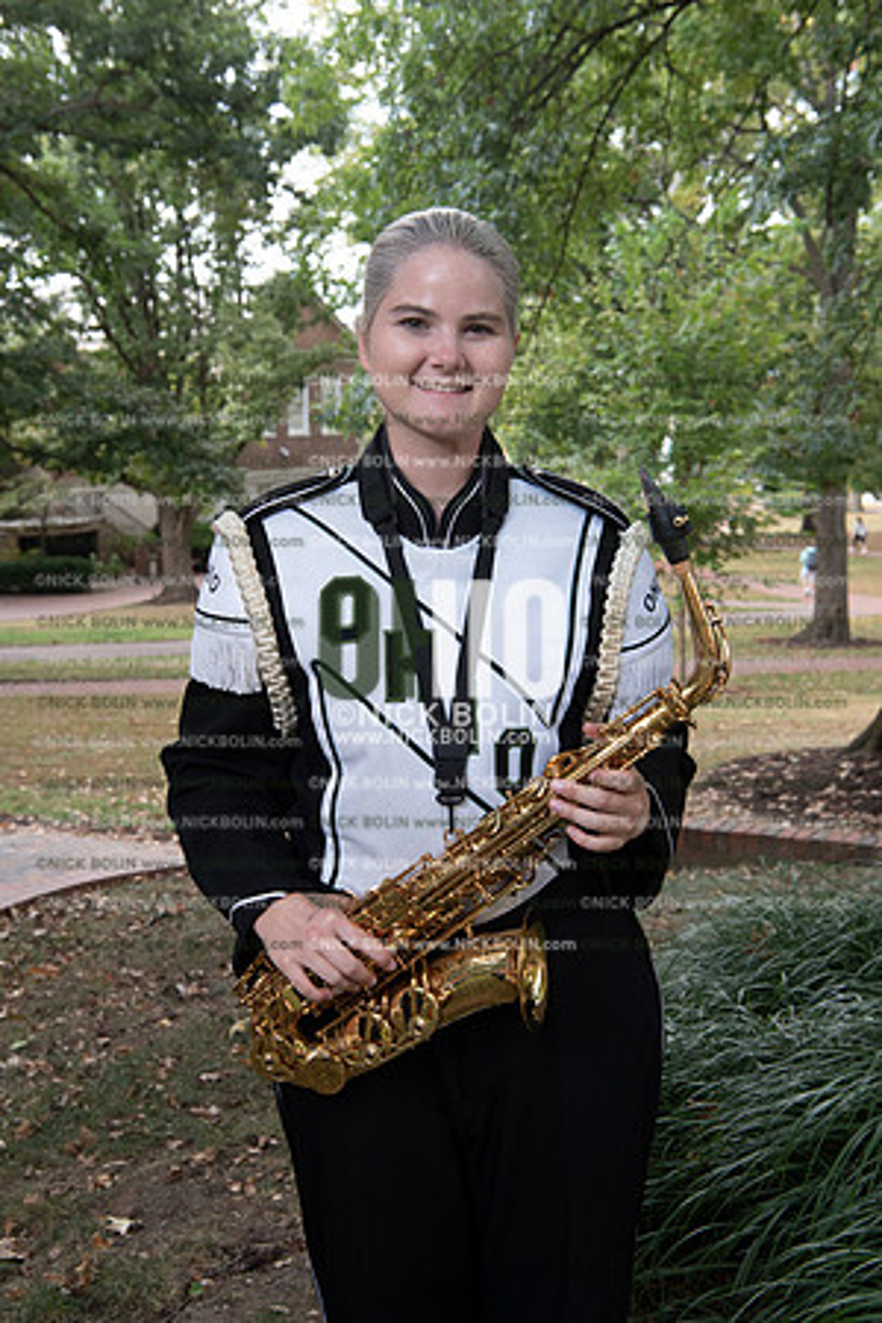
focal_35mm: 48
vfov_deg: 41.1
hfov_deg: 28.1
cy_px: 662
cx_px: 441
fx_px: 1764
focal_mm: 48
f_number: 8
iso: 800
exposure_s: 1/100
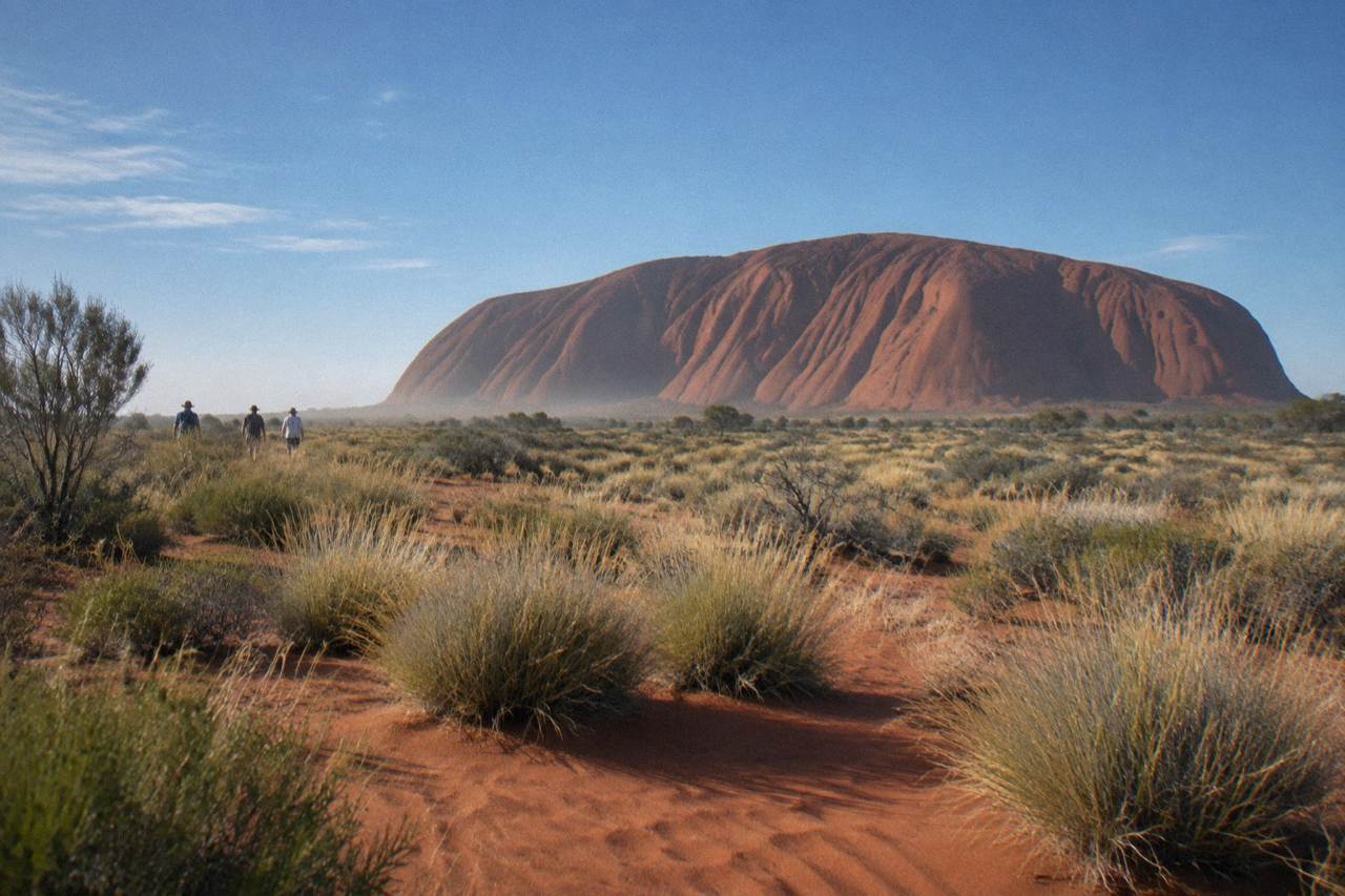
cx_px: 672
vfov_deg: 28.6
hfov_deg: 41.9
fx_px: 1756
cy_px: 448
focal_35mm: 47
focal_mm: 47
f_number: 4.5
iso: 500
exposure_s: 1/1600
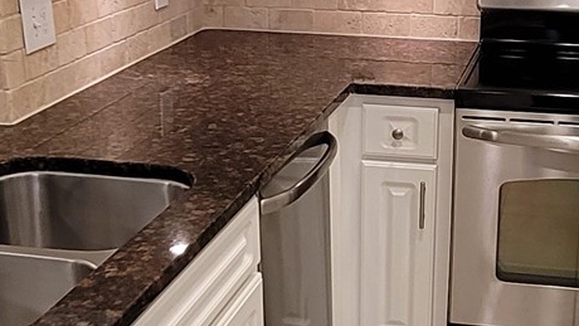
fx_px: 967
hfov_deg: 33.1
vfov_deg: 19.1
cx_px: 379
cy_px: 196
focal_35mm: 63
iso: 250
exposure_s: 1/60
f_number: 2.2
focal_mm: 2.2
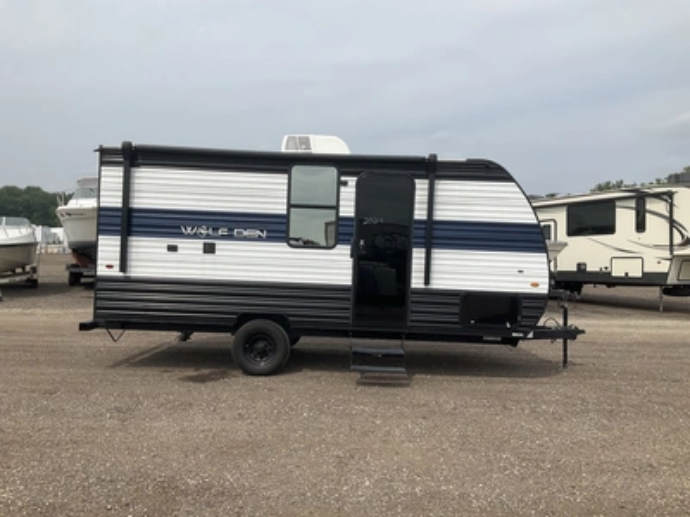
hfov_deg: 61.7
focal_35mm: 29
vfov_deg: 48.2
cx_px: 345
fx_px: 578
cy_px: 258
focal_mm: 3
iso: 25
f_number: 1.8
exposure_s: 1/2959
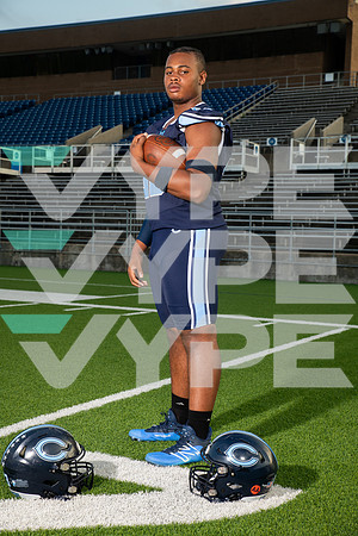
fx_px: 820
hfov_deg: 24.6
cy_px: 268
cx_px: 179
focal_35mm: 55
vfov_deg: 36.2
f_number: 7.1
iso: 160
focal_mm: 55
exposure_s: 1/320
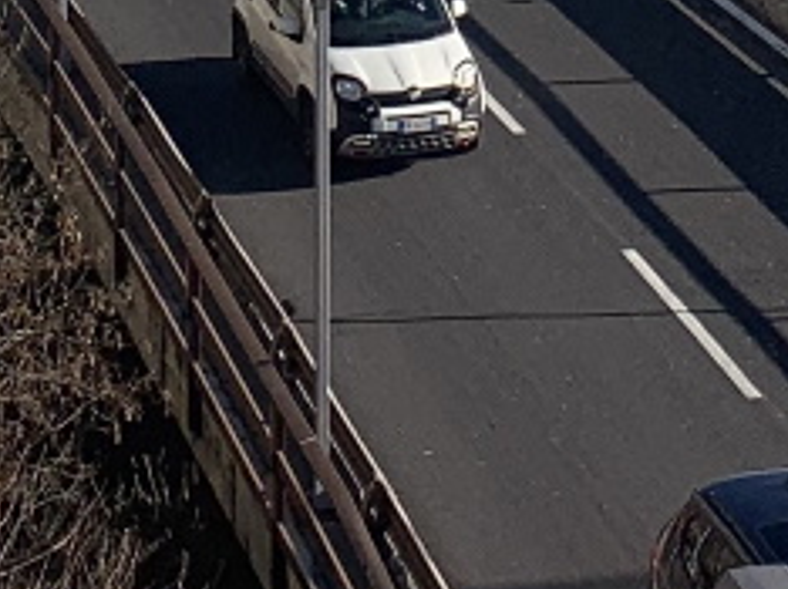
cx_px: 515
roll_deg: -0.1
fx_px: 3798
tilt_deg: -0.1
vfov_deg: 7.6
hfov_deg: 11.8
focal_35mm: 167
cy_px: -1291
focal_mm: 4.25
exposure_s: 1/2915
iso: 25
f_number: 1.8
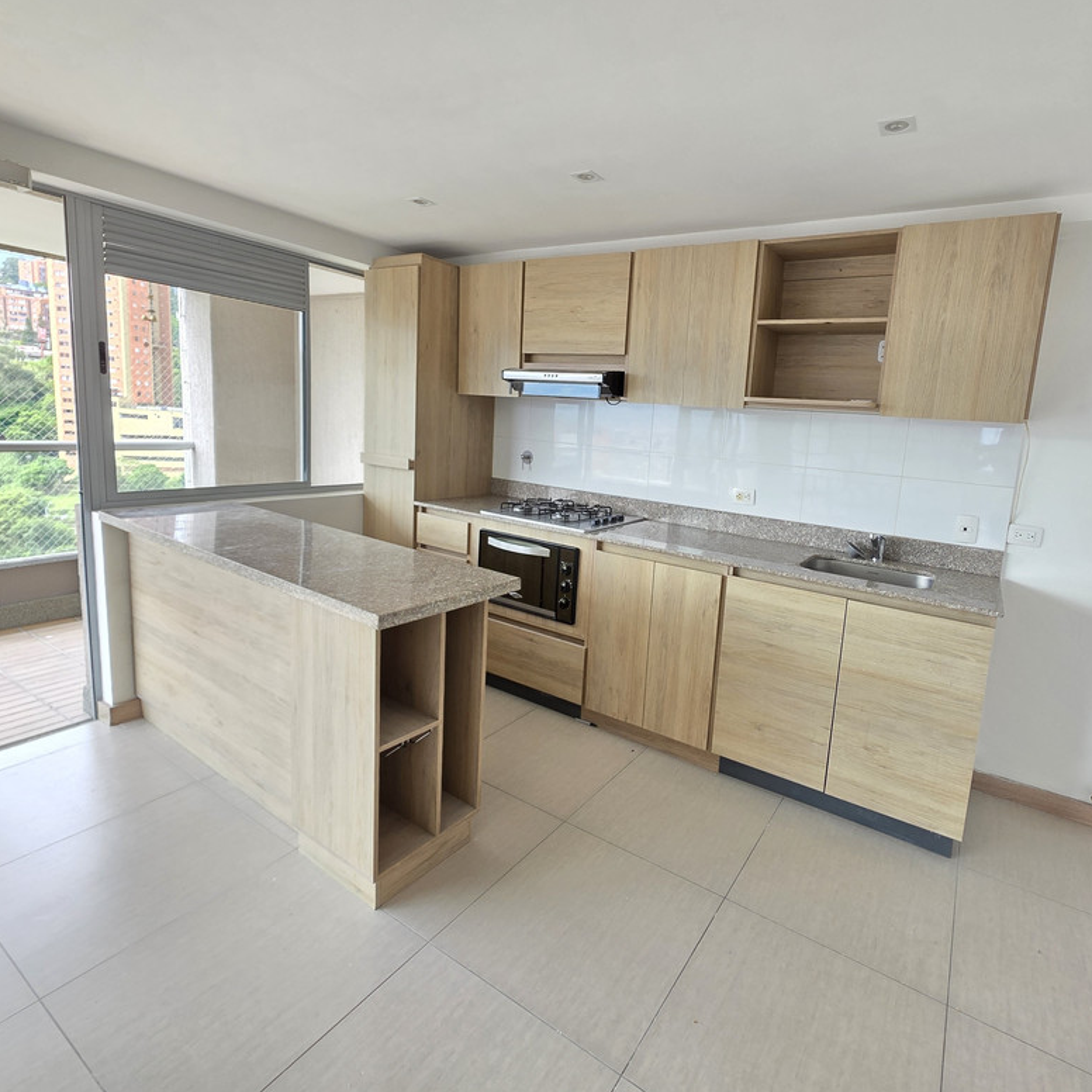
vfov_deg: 87.4
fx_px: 571
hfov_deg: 86.6
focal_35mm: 16
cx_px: 643
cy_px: 528
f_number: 1.9
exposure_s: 1/120
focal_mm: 2.2
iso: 64
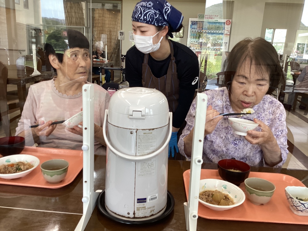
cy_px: 116
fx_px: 276
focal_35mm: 31
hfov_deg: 58.4
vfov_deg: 45.4
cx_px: 154
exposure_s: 1/120
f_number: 2.4
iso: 80
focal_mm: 3.3
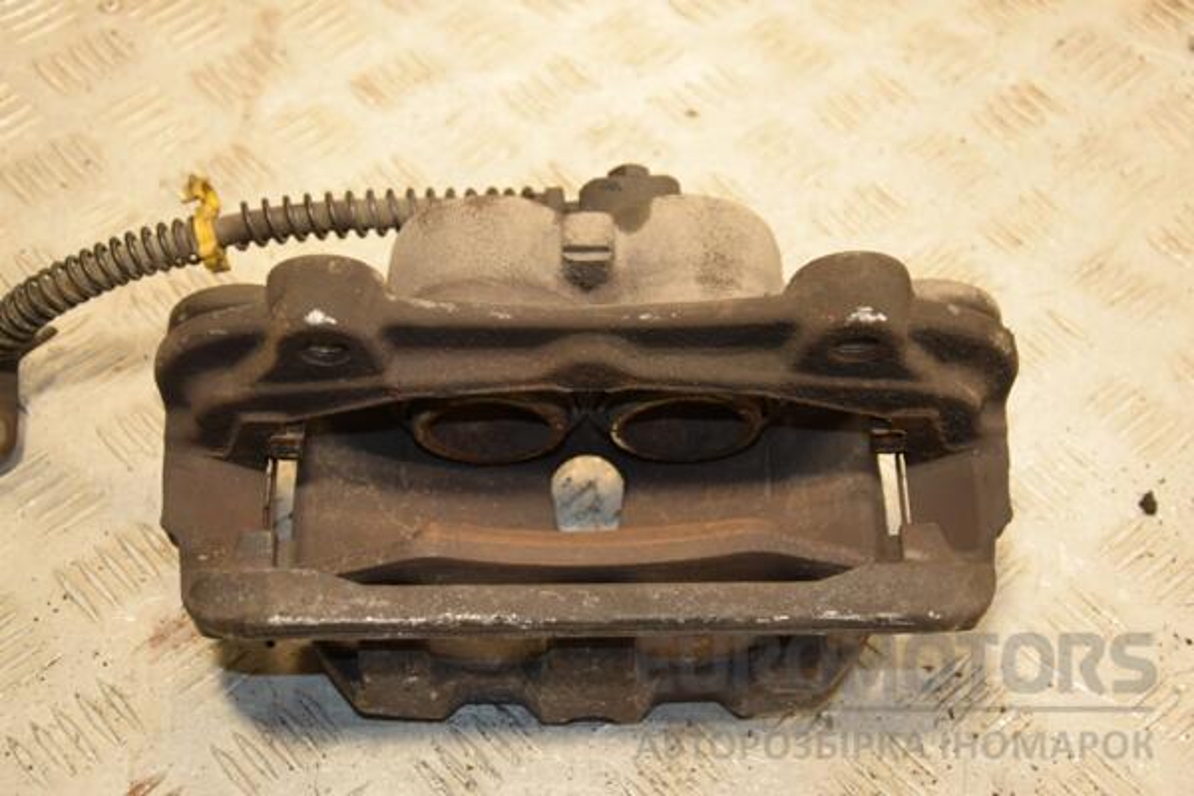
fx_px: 2089
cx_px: 597
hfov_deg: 31.9
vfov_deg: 21.6
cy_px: 398
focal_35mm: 63
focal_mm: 42
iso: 800
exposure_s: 1/160
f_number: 4.8
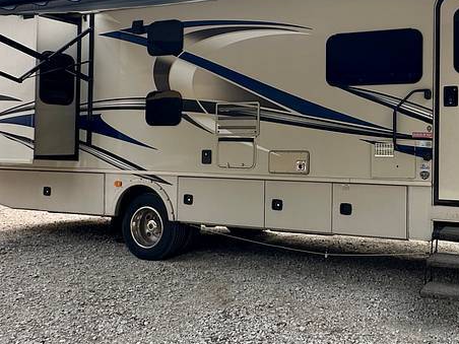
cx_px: 313
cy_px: 113
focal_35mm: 31
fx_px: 411
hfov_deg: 56.9
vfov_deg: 44.7
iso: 40
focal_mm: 2.22
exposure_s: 1/297
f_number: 2.2
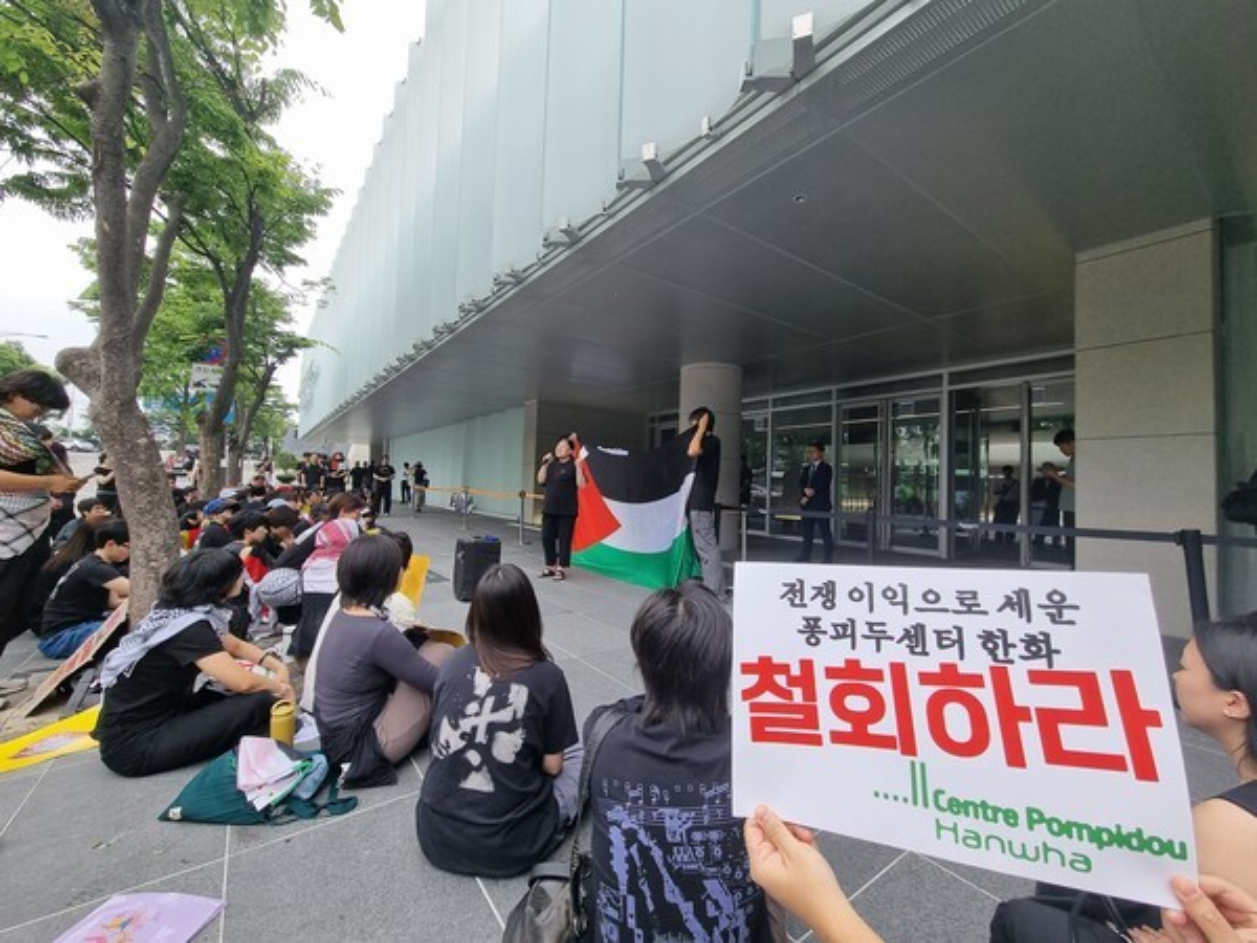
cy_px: 472
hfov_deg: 106.2
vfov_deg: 89.9
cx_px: 628
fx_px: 472
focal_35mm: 13
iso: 50
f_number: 2.2
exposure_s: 1/676
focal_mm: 2.2
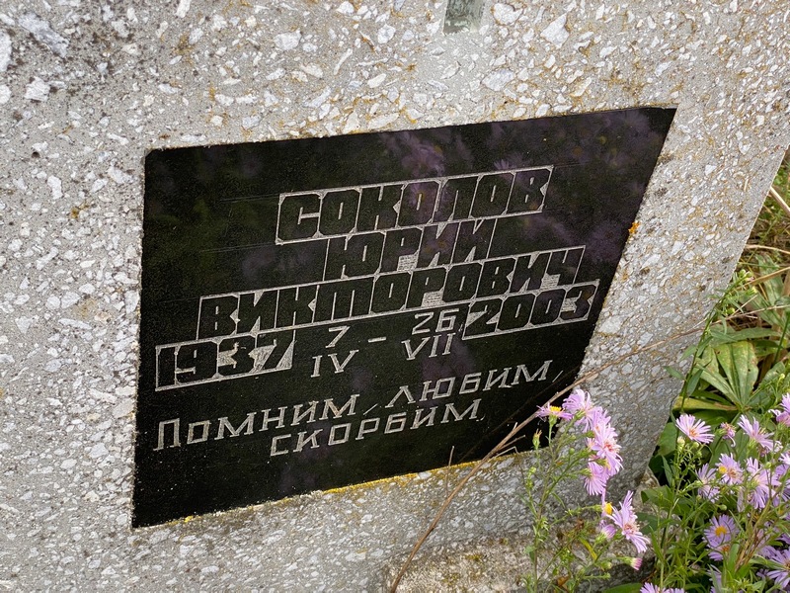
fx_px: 1187
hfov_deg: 36.8
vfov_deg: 28.0
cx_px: 395
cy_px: 296
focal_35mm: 52
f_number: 2
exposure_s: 1/254
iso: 20
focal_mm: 6
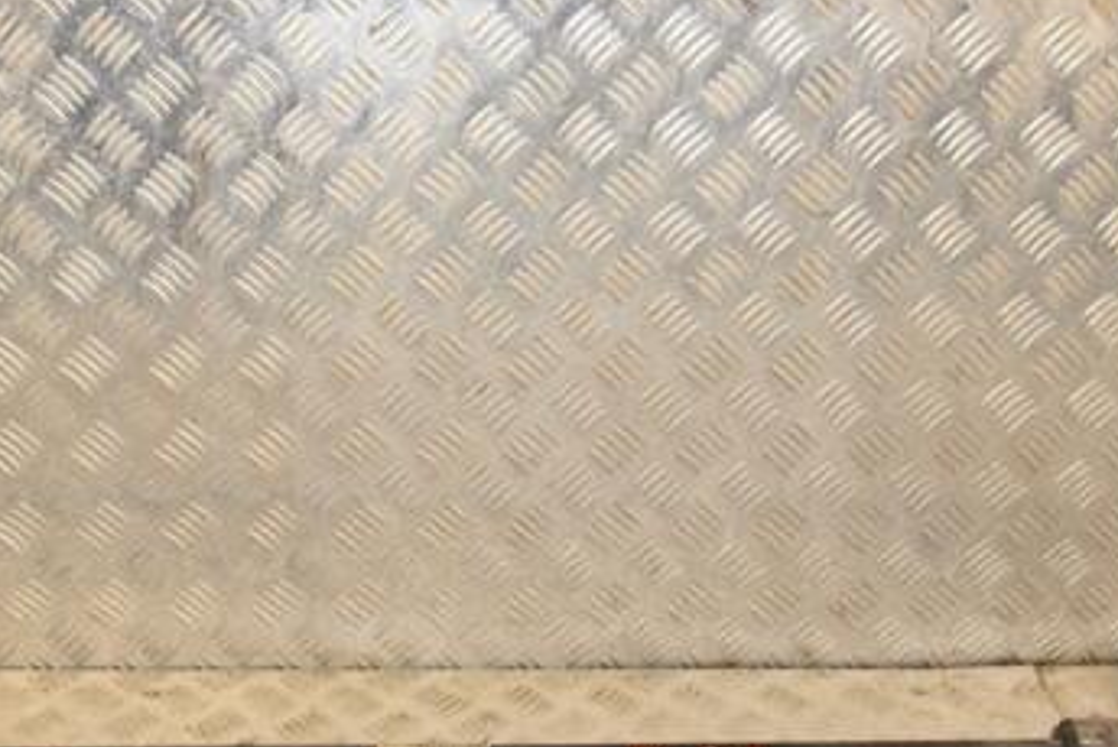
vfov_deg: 24.6
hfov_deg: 36.1
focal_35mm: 55
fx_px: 1705
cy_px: 510
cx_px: 422
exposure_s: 1/200
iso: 800
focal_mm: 21
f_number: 7.1
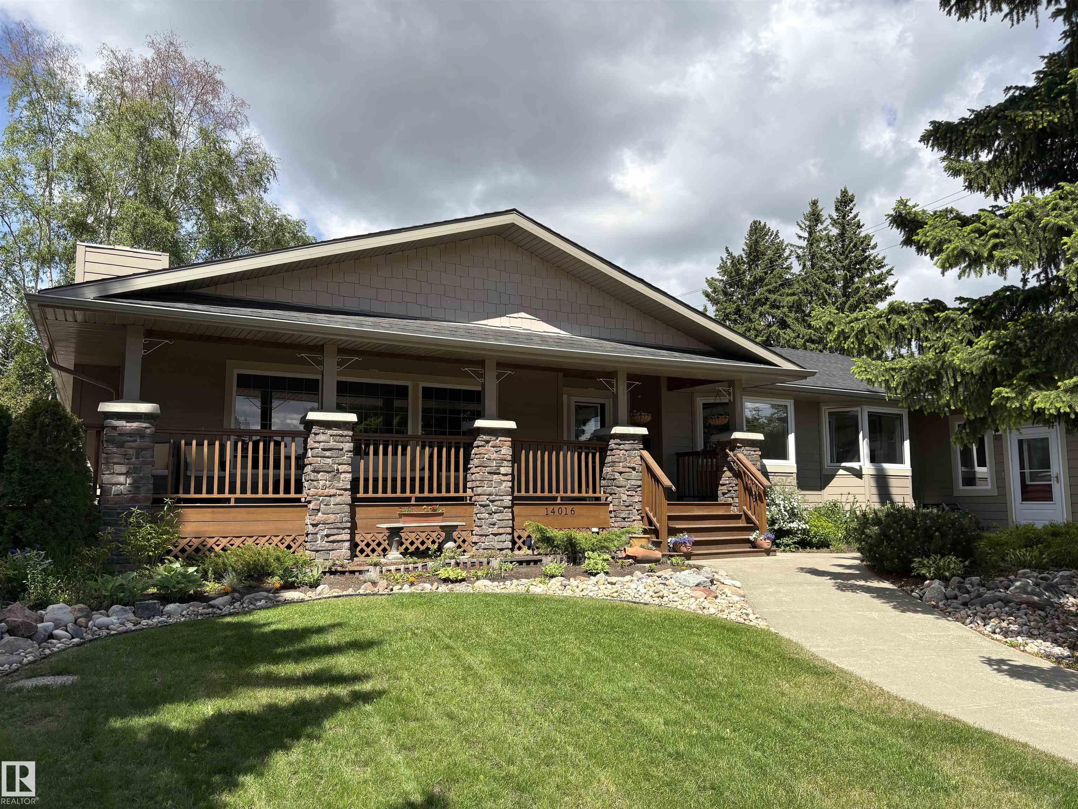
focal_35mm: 26
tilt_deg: +7.2
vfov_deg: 53.1
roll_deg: +0.7
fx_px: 810
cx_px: 539
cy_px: 404
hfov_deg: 67.3
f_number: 1.6
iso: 50
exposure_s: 1/2747
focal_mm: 5.96
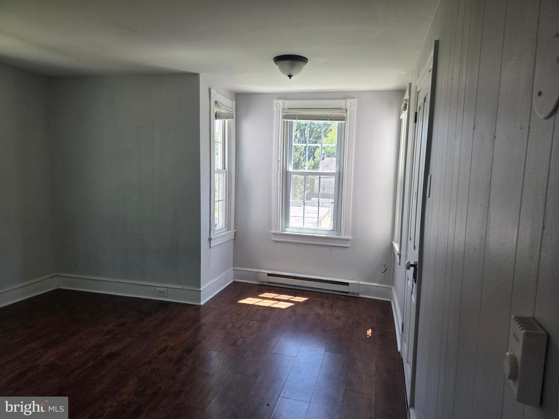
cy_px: 210
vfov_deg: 58.9
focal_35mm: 23
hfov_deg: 73.9
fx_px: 371
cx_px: 280
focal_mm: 5.4
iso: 80
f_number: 1.8
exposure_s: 1/180
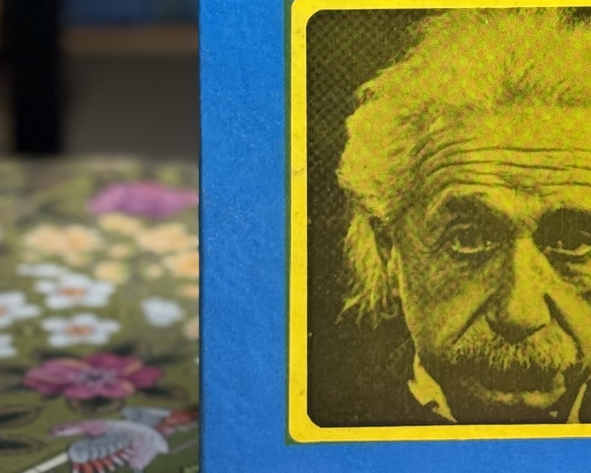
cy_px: -193
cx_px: 485
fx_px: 3097
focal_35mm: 177
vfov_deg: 8.6
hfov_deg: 10.9
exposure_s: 1/100
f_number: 1.78
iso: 125
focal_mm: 6.76
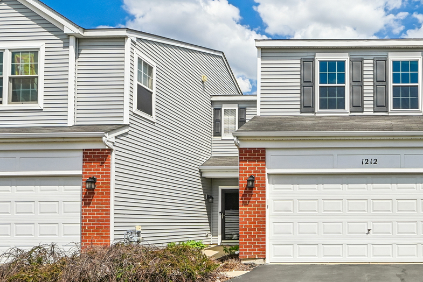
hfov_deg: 51.1
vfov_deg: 38.3
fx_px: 388
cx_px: 375
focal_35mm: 33
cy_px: 230
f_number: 13
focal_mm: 16
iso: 400
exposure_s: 1/800
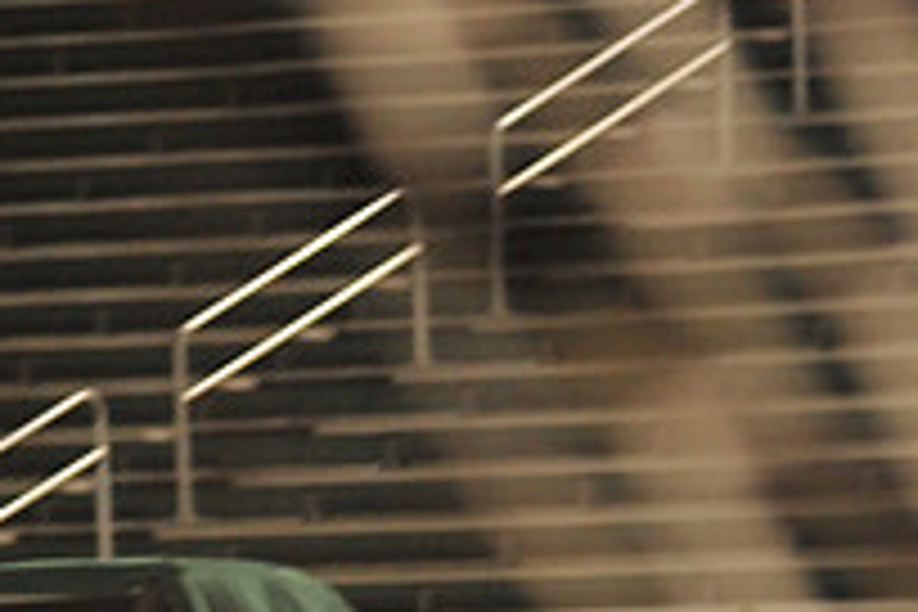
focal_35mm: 568
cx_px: 454
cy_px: 1256
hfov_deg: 3.6
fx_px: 14483
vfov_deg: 2.4
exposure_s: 1/160
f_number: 4.5
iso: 4000
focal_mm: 200
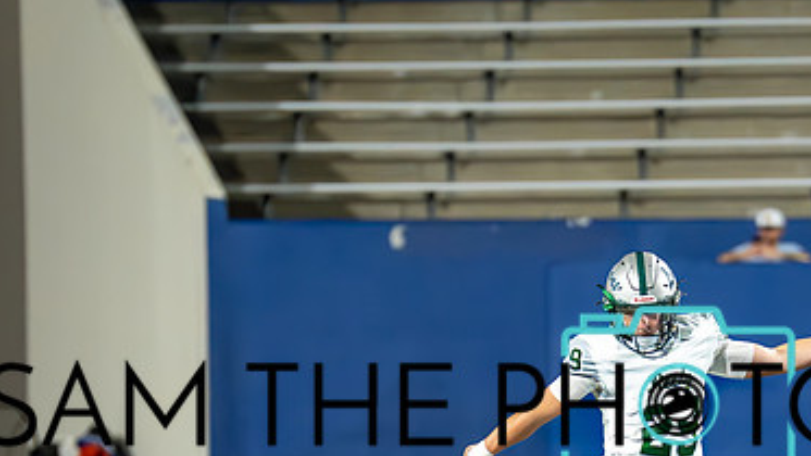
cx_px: 663
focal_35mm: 702
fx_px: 15099
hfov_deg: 3.1
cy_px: 438
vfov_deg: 1.7
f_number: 2.8
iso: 3200
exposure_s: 1/1600
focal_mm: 200
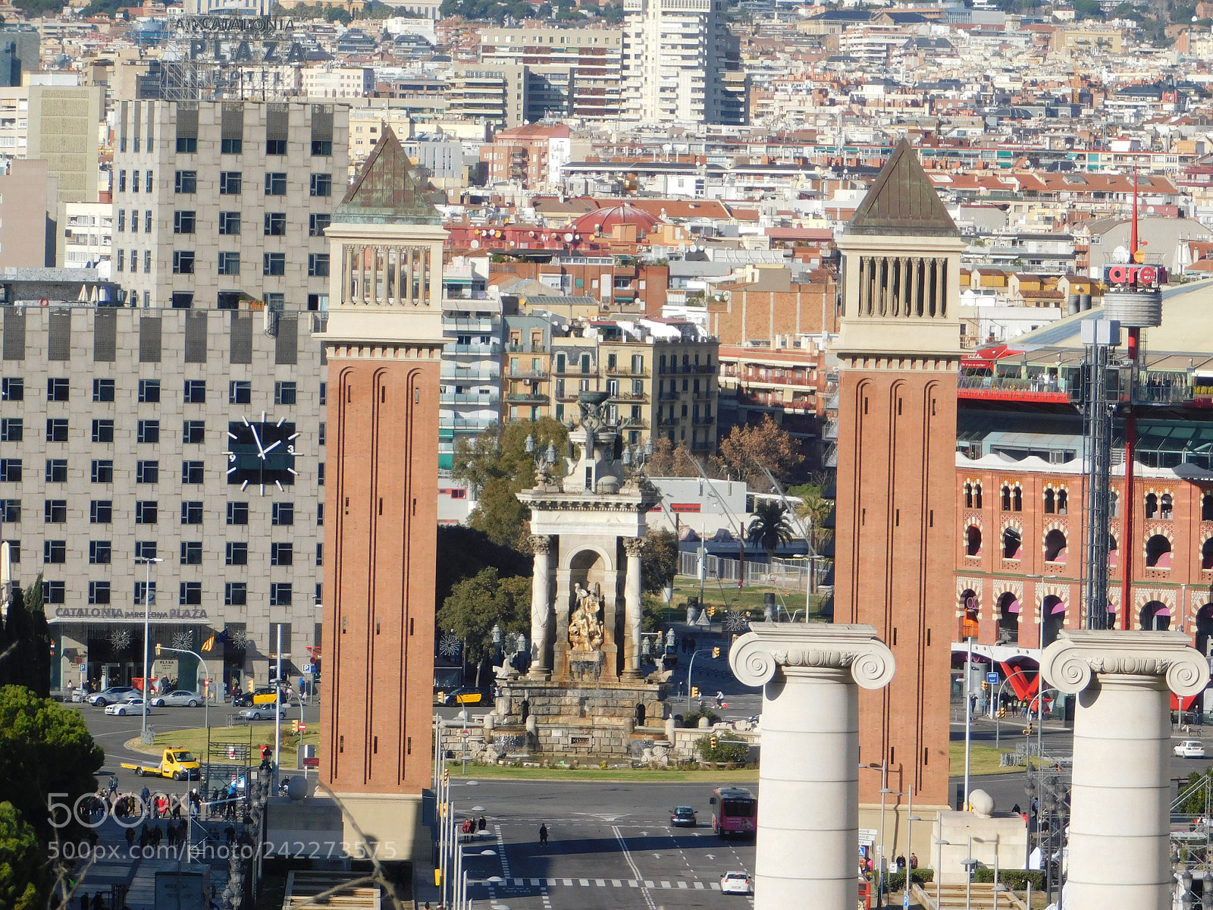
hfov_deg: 7.4
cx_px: 606
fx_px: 9321
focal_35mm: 266
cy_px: 455
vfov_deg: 5.6
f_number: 5.7
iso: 125
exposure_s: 1/640
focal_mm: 47.2
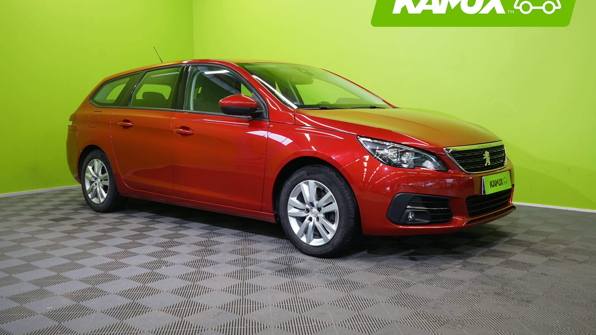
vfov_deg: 33.7
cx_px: 295
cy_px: 157
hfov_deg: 56.6
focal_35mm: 35
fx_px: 553
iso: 640
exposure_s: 1/30
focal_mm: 33
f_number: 6.3
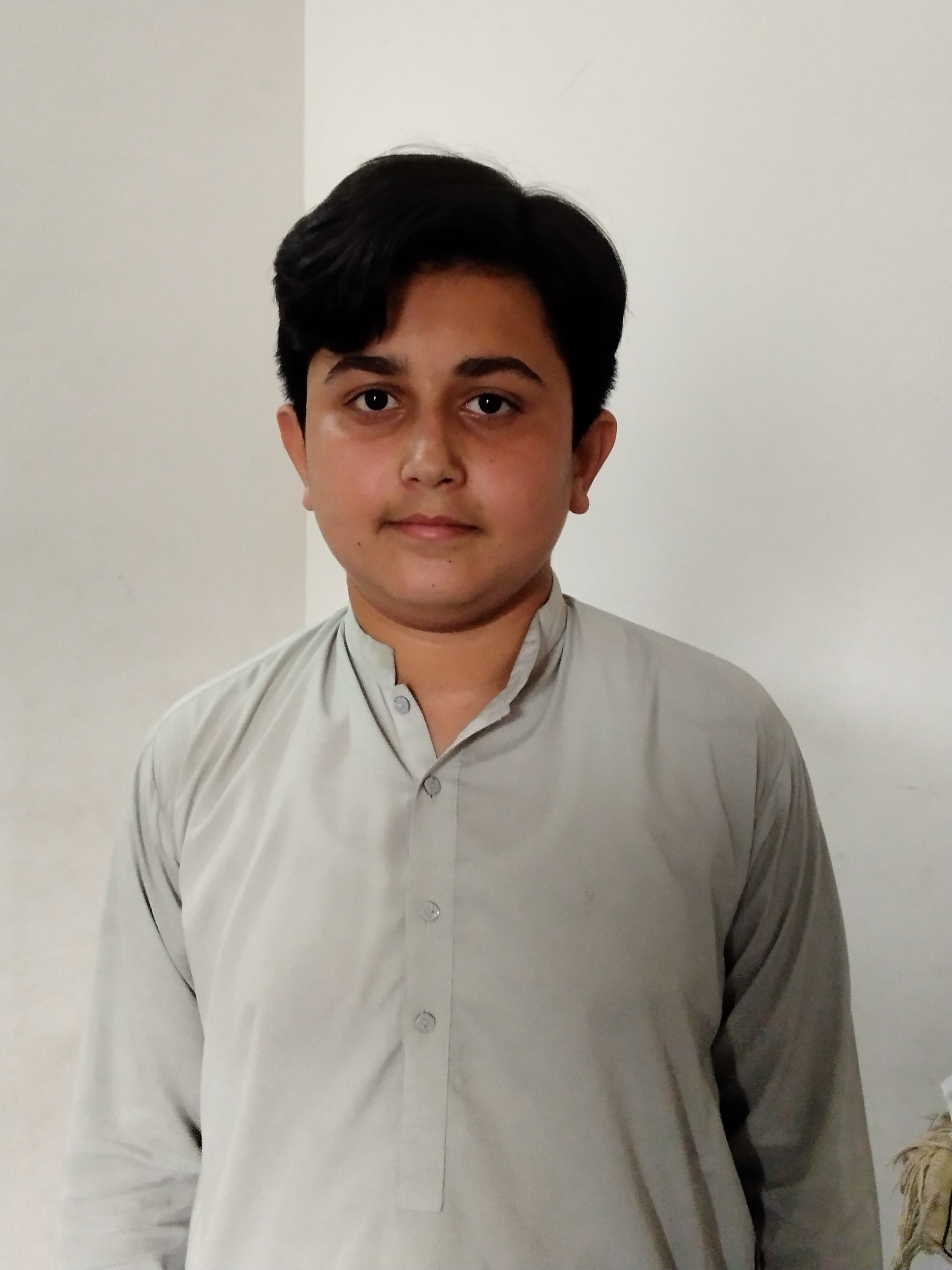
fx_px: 1467
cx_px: 476
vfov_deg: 46.8
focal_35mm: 40
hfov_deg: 36.0
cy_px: 635
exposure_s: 1/50
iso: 488
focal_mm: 2.78
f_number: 2
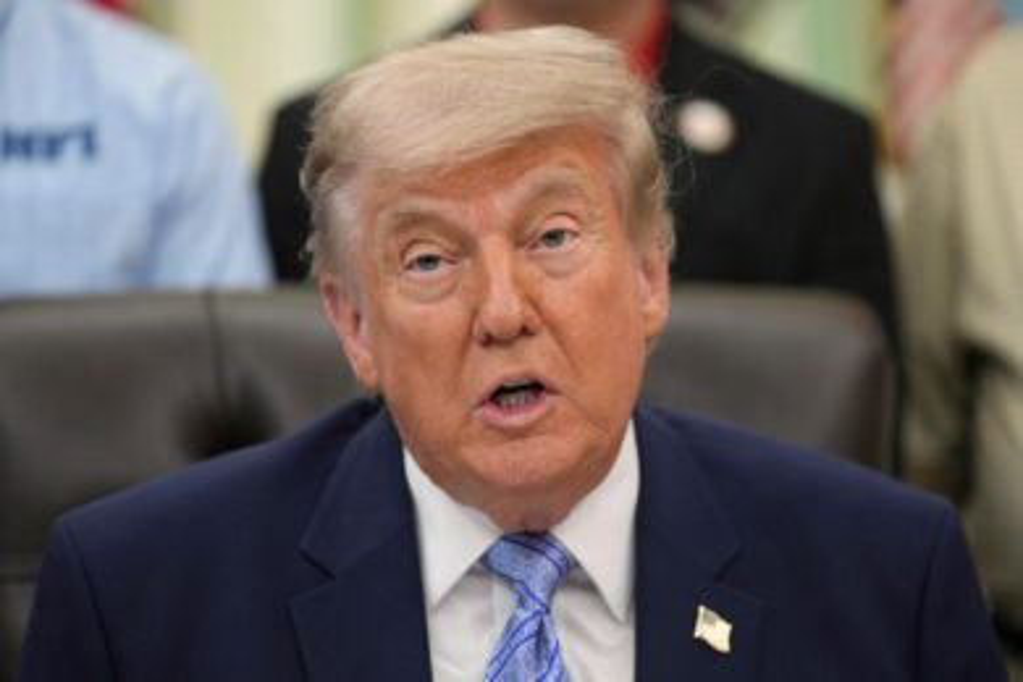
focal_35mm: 200
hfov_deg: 10.3
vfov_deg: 6.9
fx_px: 5683
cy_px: 341
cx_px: 512
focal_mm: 200
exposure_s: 1/200
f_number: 2.8
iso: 2000
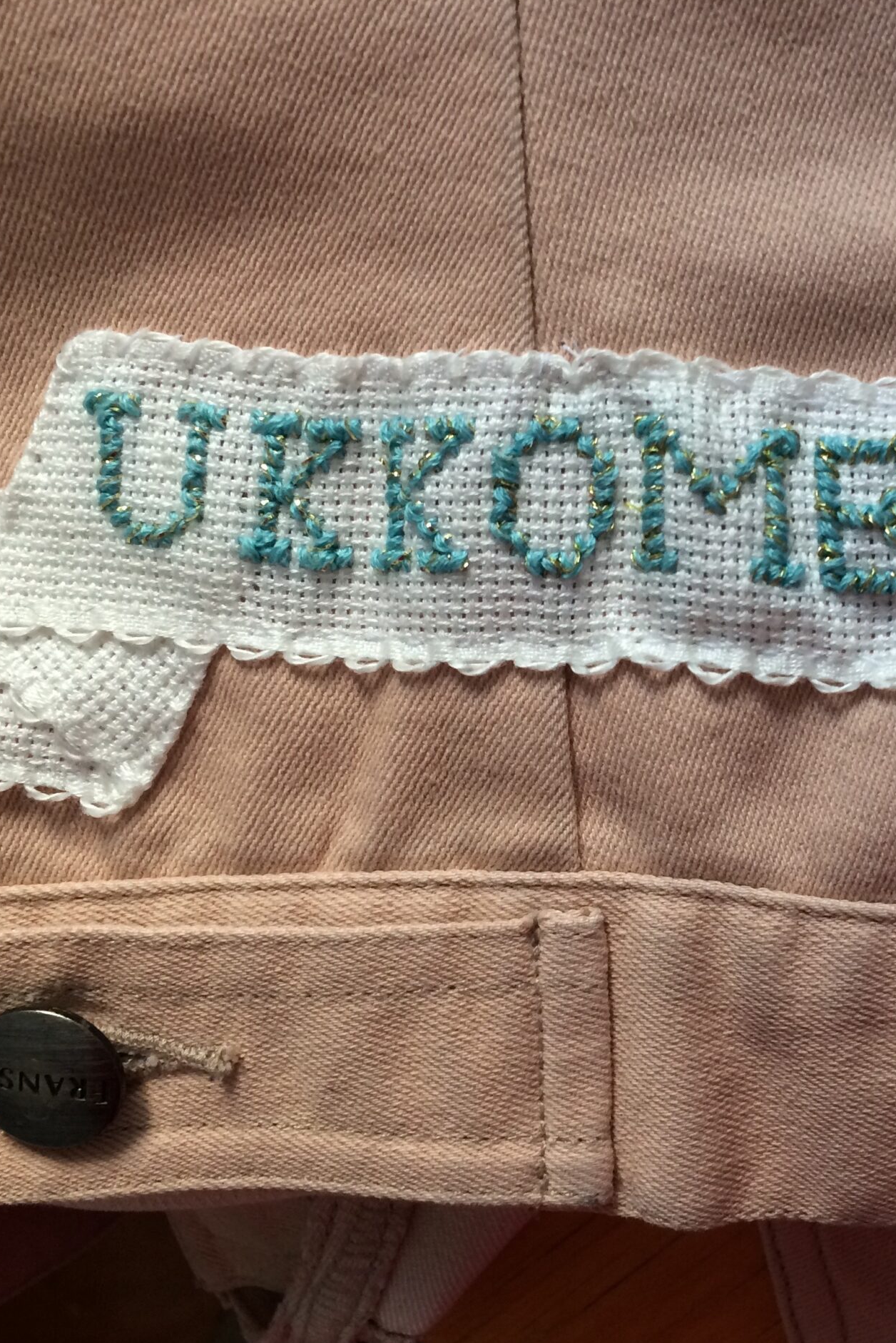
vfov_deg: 47.4
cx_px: 698
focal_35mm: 41
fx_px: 1530
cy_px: 666
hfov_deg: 31.9
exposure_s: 1/33
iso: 100
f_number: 2.2
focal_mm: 4.15
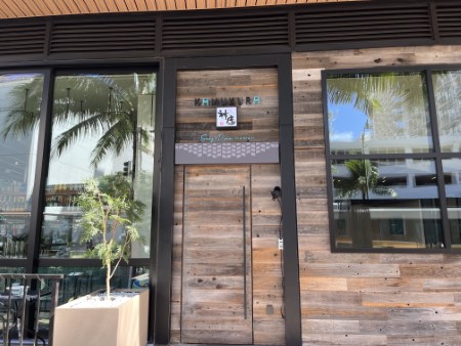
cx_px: 230
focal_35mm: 26
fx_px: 346
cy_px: 173
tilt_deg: +9.3
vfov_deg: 53.1
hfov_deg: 67.3
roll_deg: +0.4
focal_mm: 5.1
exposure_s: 1/209
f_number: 1.6
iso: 50
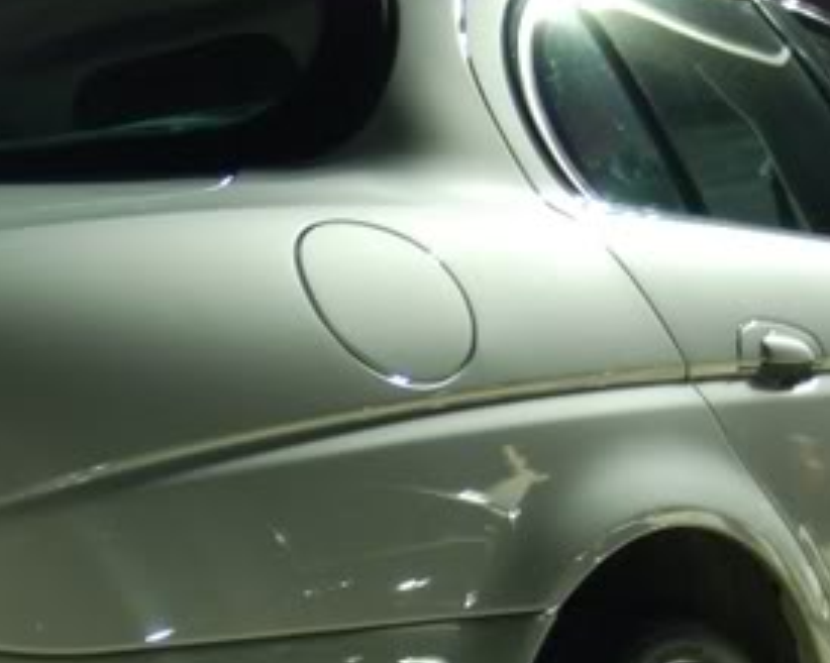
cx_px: 170
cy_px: 557
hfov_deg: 20.6
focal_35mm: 92
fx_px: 2259
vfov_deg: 16.5
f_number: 3.3
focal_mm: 28
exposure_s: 1/1.3
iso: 800
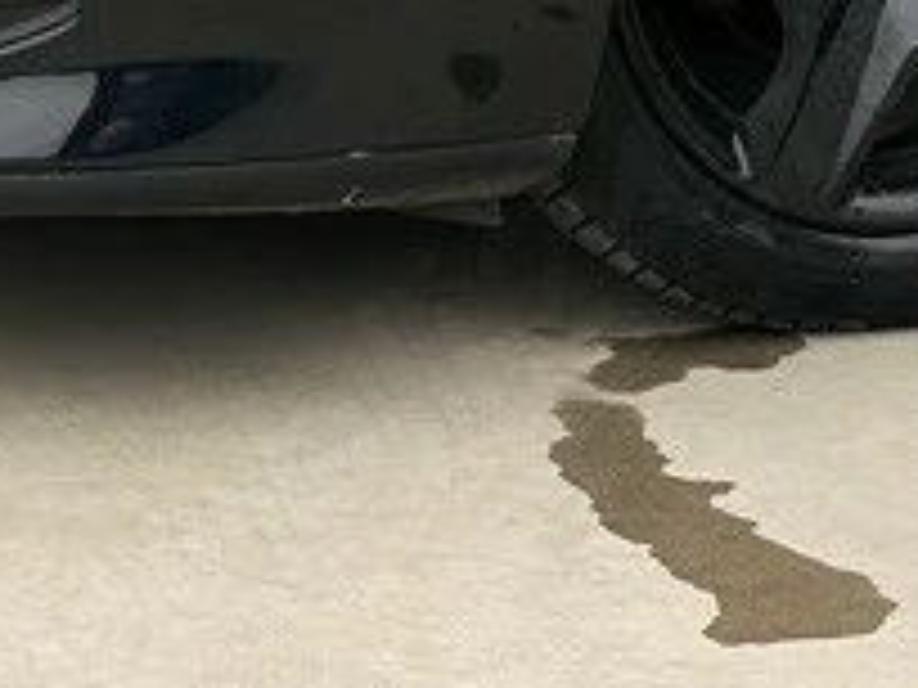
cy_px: -796
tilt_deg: -4.6
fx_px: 6762
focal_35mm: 255
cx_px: 783
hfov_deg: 7.7
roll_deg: -0.5
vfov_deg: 5.7
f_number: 1.6
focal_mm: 5.96
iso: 32
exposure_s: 1/1032
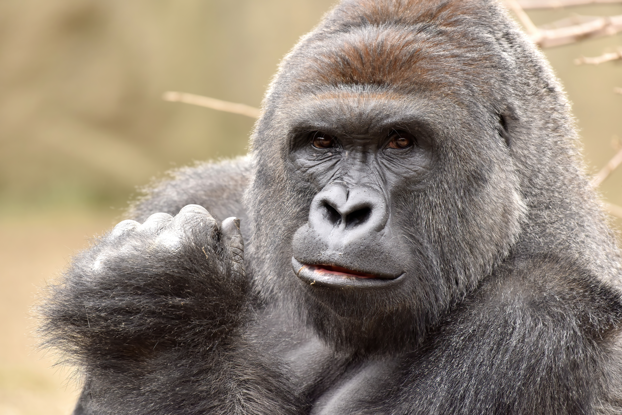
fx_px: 7777
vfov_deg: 3.1
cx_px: 311
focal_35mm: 450
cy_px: 208
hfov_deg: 4.6
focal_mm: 450
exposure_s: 1/320
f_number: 5.6
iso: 800
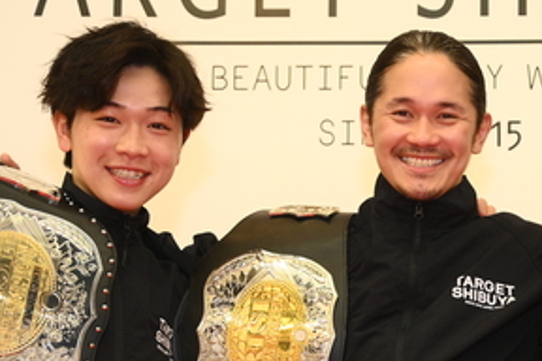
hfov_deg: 19.0
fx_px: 1611
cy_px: 312
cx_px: 416
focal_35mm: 107
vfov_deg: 12.7
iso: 1600
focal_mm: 44
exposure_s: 1/200
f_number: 4.2
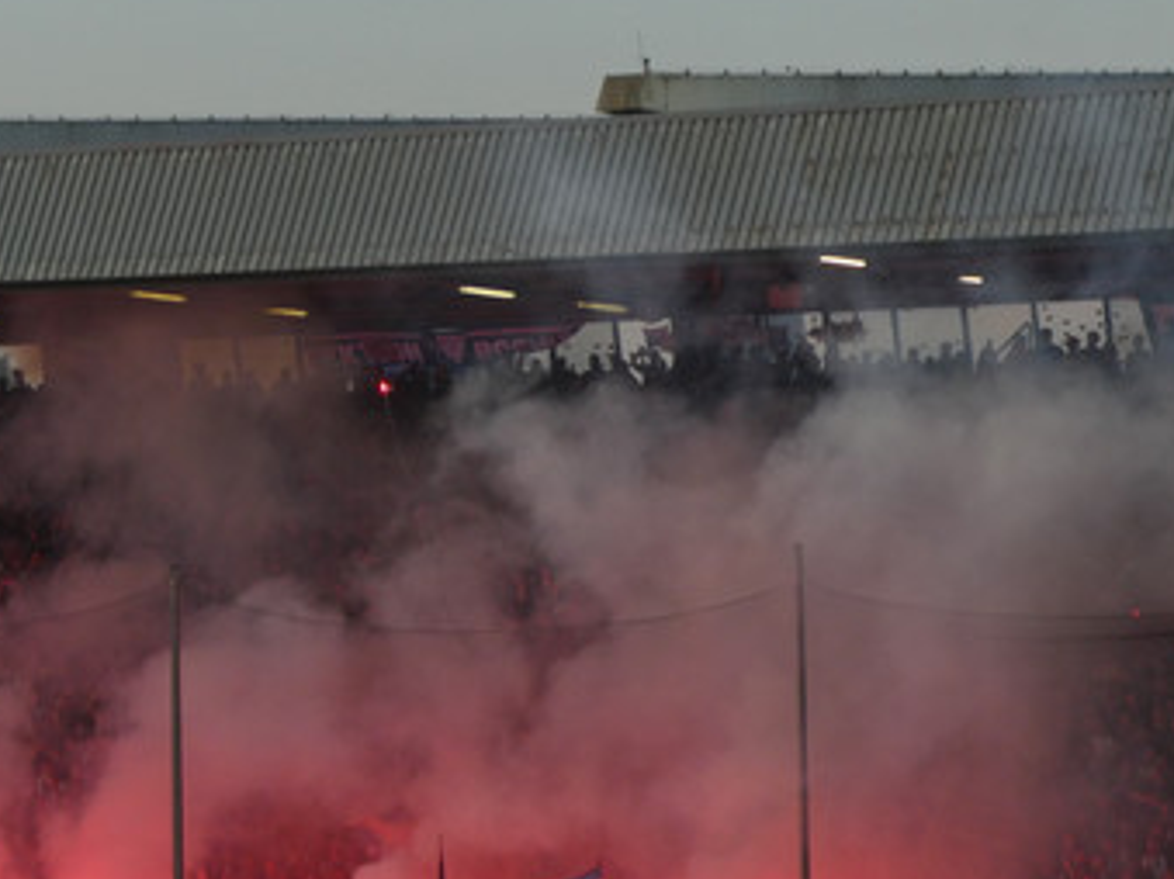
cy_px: 723
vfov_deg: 6.8
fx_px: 7357
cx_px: 114
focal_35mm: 217
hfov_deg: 9.1
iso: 80
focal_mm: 20.6
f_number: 5.1
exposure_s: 1/125
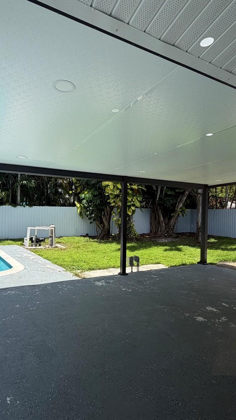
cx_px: 104
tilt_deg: -0.4
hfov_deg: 53.5
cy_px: 212
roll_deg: -1.1
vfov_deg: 83.8
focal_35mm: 21
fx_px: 234
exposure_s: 1/619
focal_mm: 2.22
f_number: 2.2
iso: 40
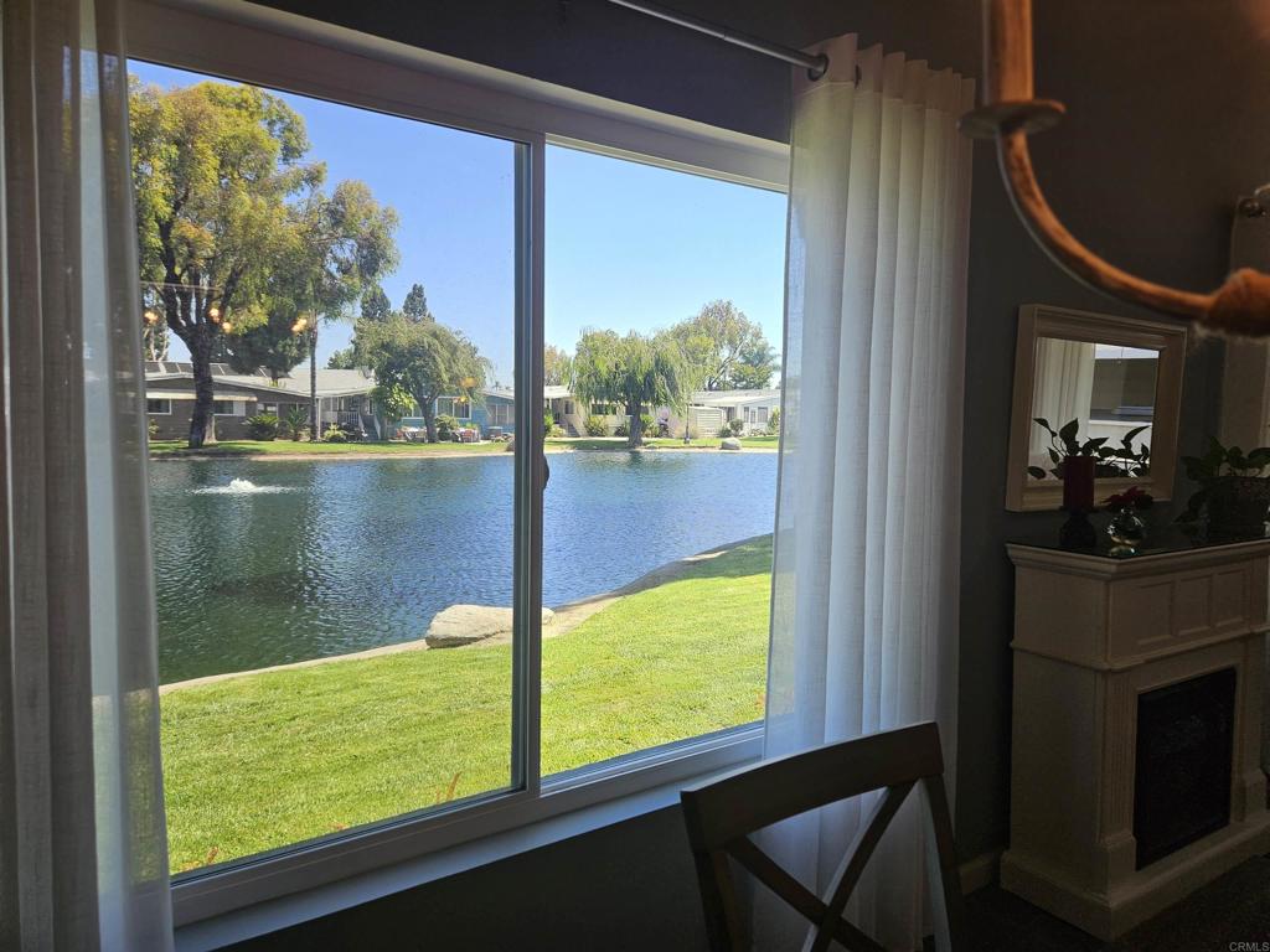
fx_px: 844
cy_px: 476
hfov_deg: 73.9
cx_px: 635
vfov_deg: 58.9
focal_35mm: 23
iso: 25
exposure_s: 1/335
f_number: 1.8
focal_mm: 5.4
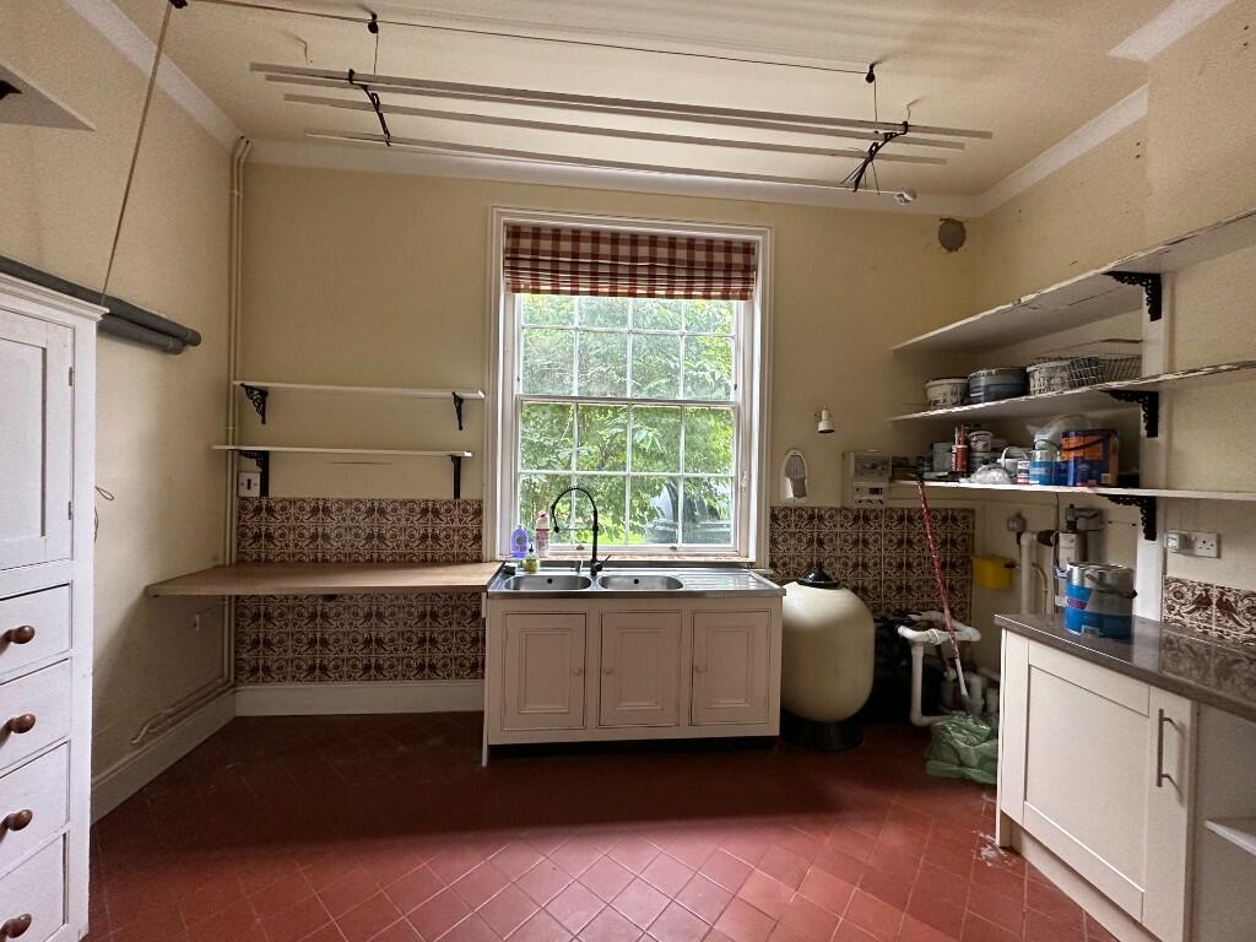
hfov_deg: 102.1
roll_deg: -0.9
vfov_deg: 85.7
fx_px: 508
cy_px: 471
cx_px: 628
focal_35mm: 14
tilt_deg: -0.8
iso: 320
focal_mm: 2.22
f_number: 2.2
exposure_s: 1/99
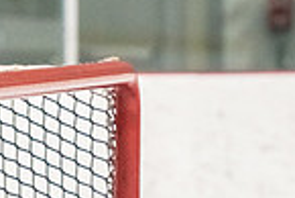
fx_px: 5988
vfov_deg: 1.9
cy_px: 443
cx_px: 595
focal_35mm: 730
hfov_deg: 2.8
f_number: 2.8
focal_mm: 140
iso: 3200
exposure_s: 1/800
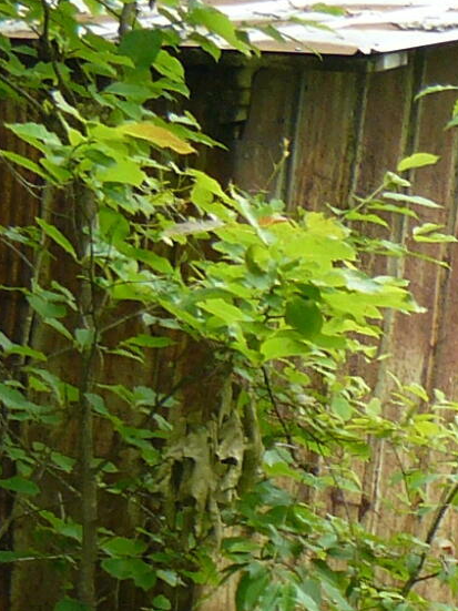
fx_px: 3459
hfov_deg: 7.4
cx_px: 823
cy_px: 603
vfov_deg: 10.0
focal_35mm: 196
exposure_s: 1/100
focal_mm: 6
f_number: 2.8
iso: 100
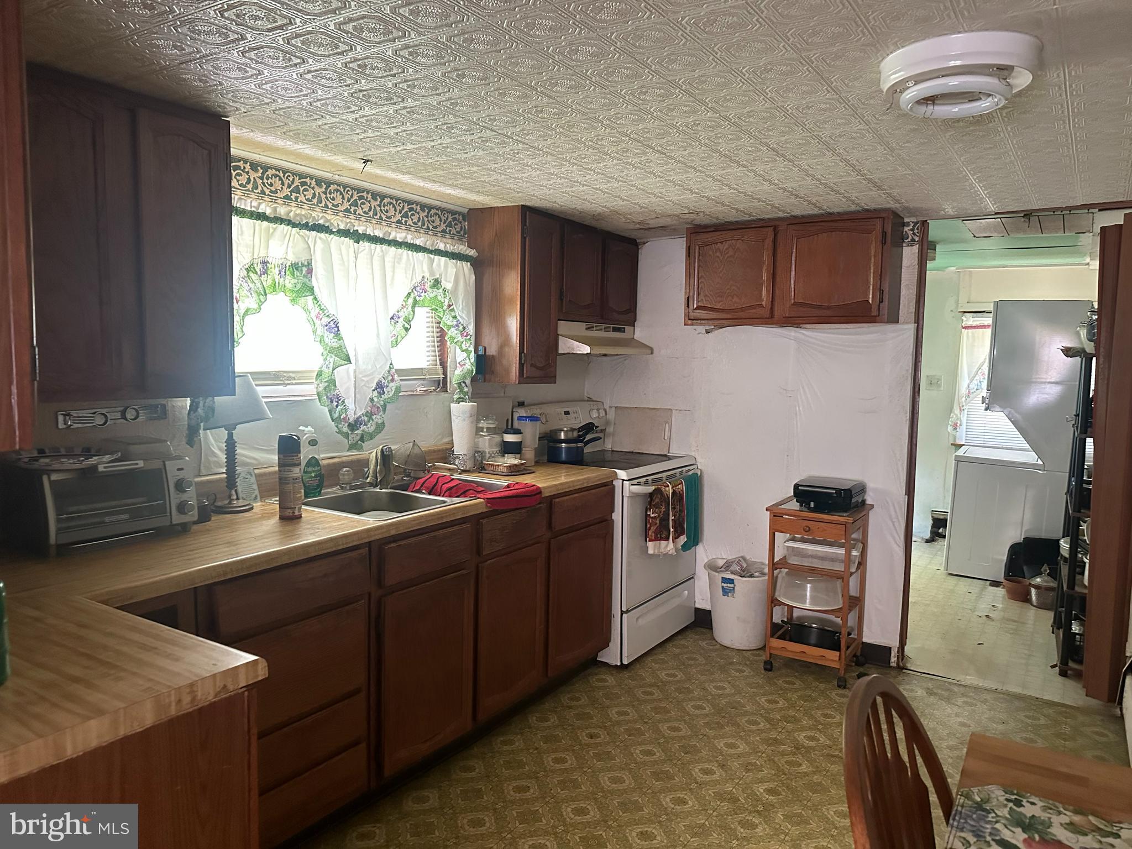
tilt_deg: -5.7
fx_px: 785
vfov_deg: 56.8
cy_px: 424
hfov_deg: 71.6
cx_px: 566
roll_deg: -0.3
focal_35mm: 24
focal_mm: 6.86
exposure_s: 1/60
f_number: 1.78
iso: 640
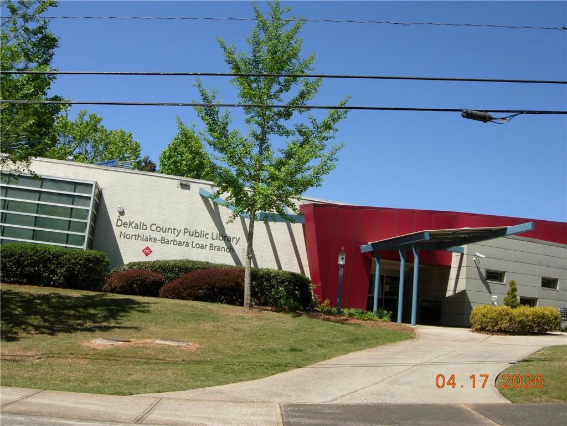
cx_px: 284
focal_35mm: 36
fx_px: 590
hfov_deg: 51.4
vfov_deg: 39.7
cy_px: 213
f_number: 6.1
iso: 50
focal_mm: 7.5
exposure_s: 1/332
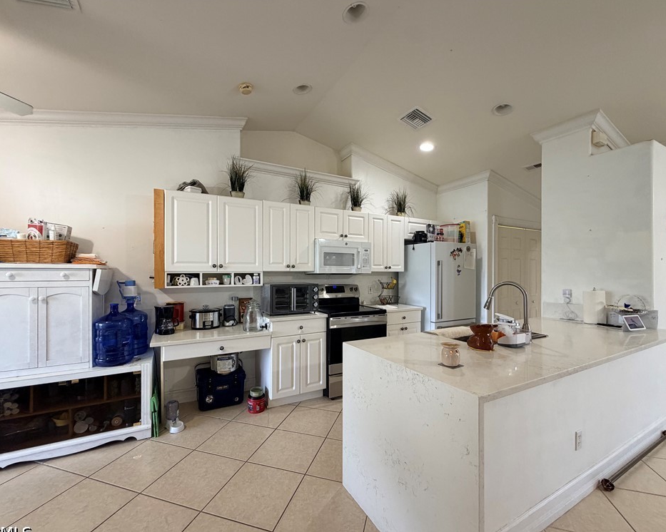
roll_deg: +0.7
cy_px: 271
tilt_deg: +0.4
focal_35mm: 15
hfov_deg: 96.8
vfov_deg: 84.0
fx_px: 296
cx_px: 330
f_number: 2.2
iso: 250
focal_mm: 2.22
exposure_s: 1/60
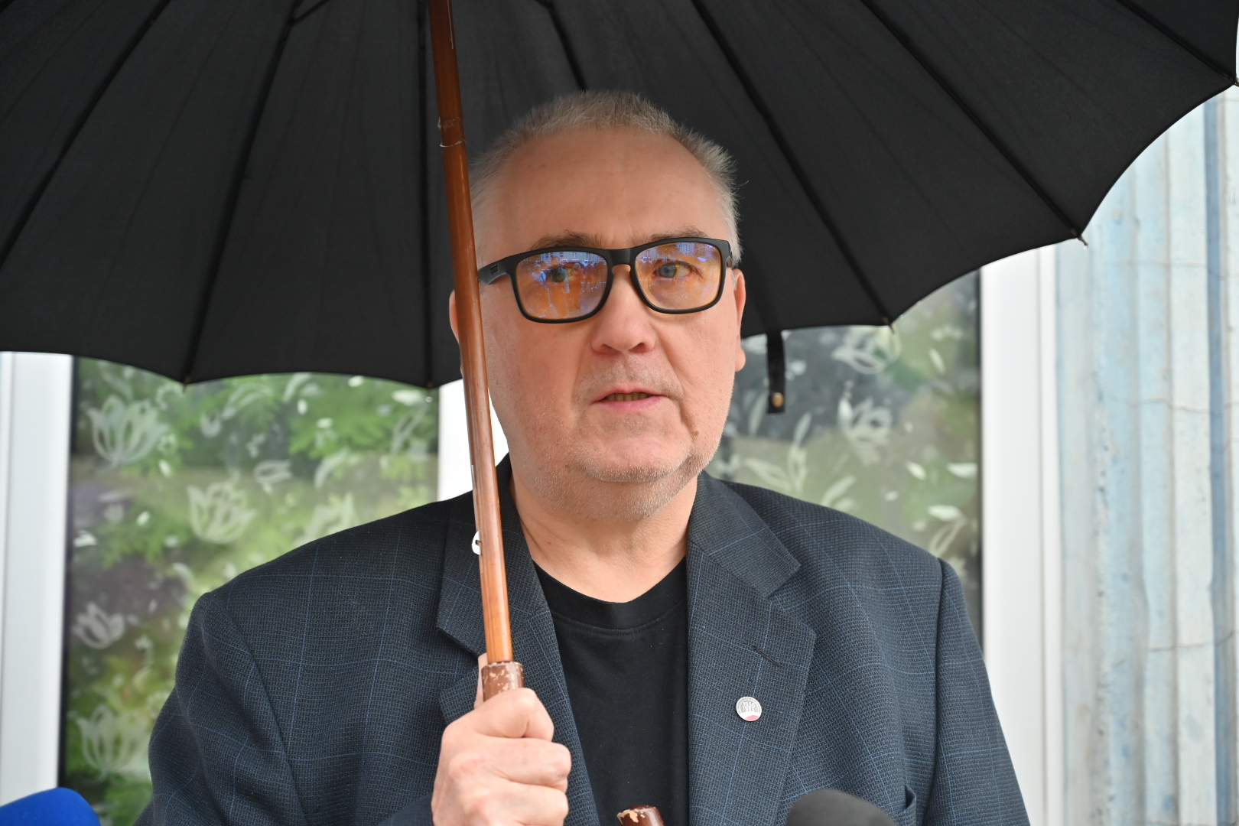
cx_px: 620
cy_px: 413
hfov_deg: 28.8
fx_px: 2409
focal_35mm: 70
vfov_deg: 19.5
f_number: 4
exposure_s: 1/160
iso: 800
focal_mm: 70
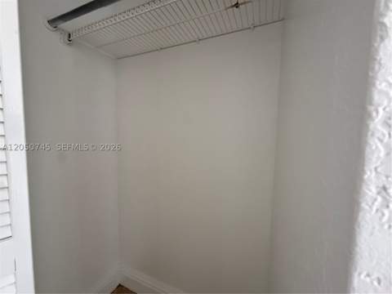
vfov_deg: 85.7
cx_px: 196
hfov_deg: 102.1
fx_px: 159
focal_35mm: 14
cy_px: 147
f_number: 2.2
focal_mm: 2.22
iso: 400
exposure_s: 1/60
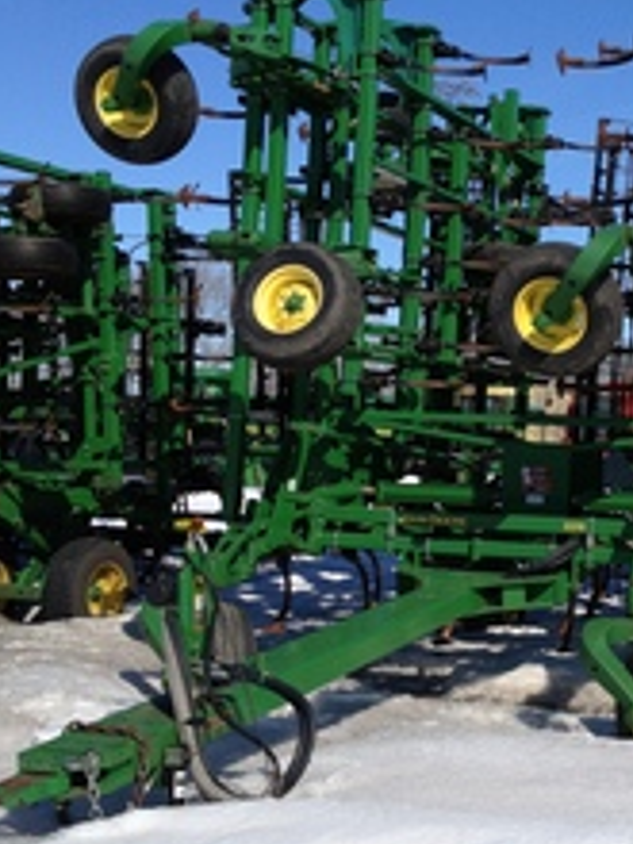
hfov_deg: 22.1
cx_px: 549
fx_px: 1585
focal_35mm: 65
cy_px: 457
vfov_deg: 29.8
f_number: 2.4
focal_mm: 4.28
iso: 50
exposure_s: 1/3460
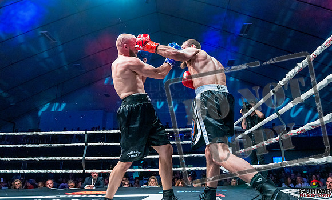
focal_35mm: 29
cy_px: 84
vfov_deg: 41.5
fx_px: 264
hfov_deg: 64.3
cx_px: 174
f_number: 4
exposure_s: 1/1000
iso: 4000
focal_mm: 26
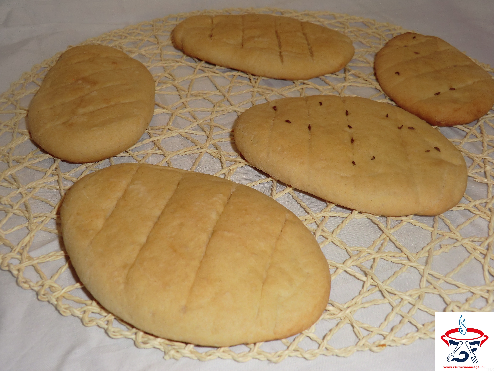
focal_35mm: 34
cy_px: 186
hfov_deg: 54.0
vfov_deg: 41.8
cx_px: 247
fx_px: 485
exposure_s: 1/60
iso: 125
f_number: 3.6
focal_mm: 6.1
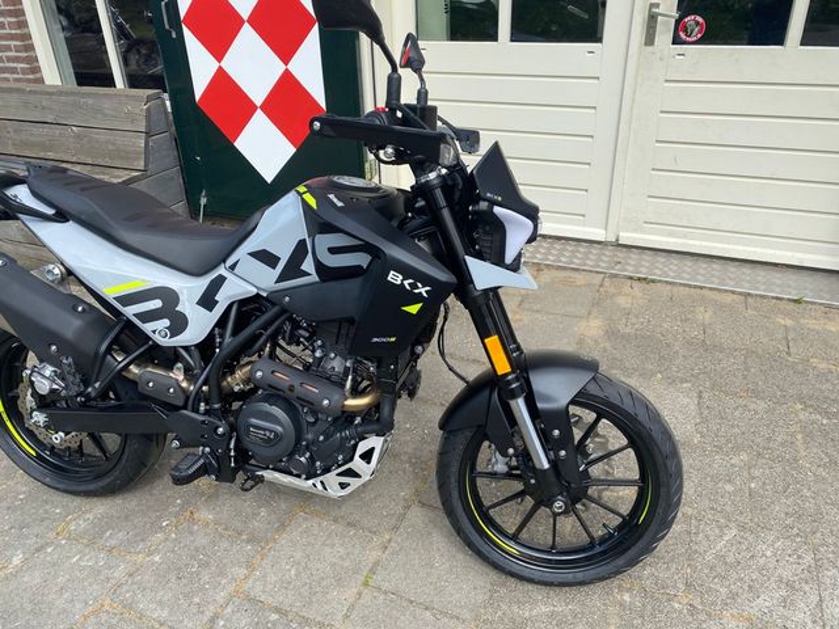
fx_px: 630
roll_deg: +0.5
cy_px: 314
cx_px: 420
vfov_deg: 53.1
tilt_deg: -28.1
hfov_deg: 67.3
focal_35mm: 26
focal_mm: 4.25
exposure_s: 1/1043
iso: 32
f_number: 1.8
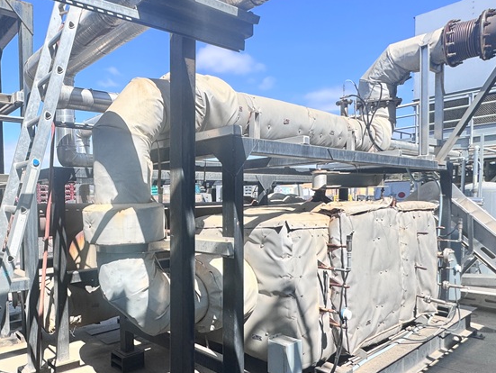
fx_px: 373
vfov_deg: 52.8
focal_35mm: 26
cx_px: 107
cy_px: 223
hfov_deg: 62.2
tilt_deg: -2.2
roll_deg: +1.3
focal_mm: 2.22
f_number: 2.2
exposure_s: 1/1198
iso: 50
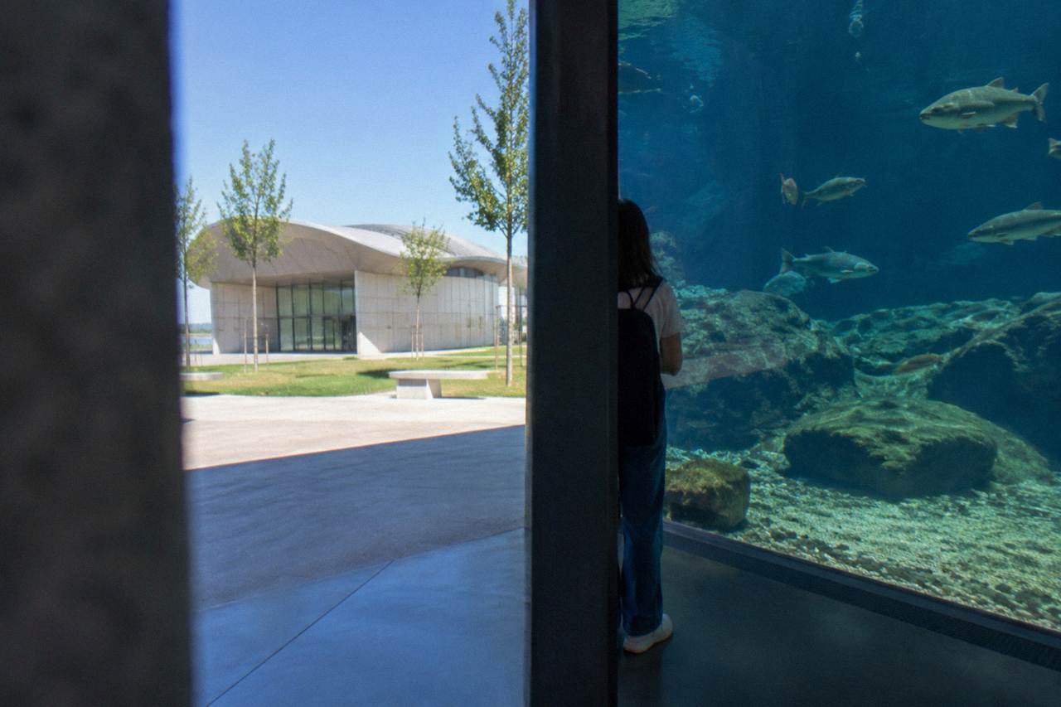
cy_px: 354
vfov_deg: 53.1
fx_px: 707
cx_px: 530
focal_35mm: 24
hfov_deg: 73.8
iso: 320
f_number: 10
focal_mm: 24
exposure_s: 1/100
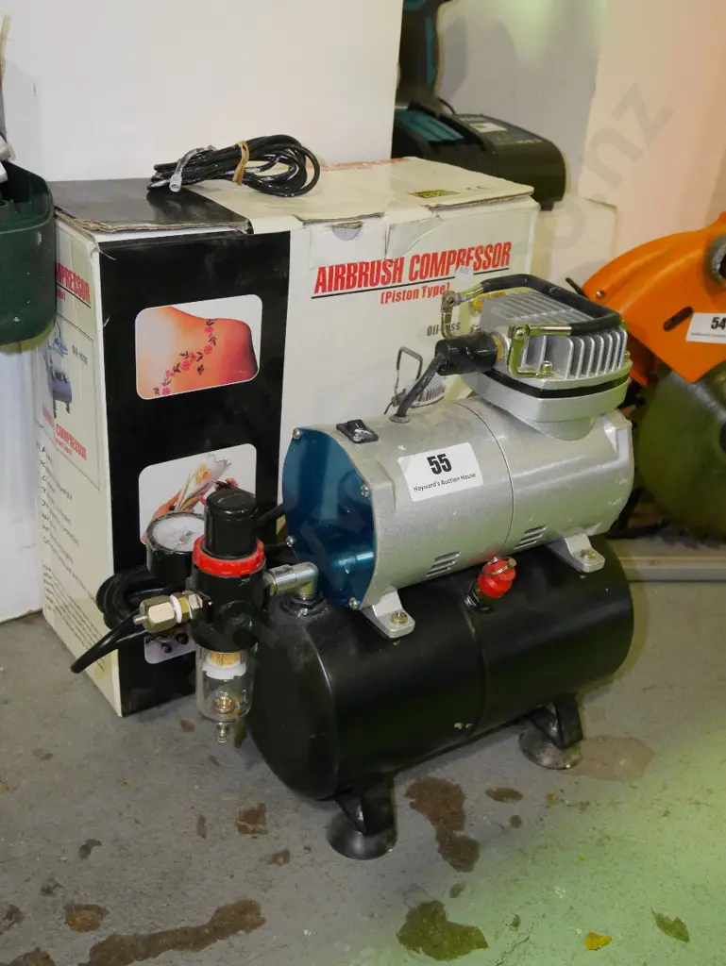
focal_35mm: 36
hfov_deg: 39.7
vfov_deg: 51.3
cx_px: 363
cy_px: 483
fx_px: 1006
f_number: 4.2
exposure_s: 1/60
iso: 3200
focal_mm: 18
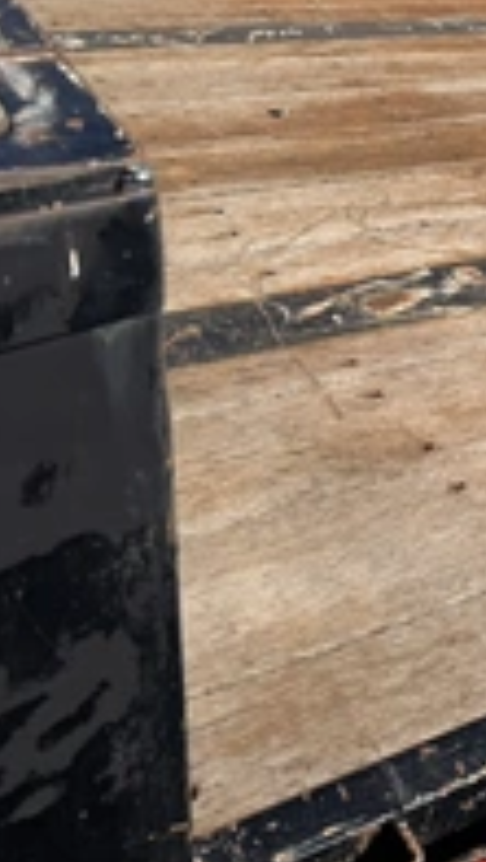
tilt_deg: -20.0
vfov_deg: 38.2
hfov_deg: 20.2
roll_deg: -6.0
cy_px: 223
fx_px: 1213
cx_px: 683
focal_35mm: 53
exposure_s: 1/5319
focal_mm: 6.76
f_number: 1.78
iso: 80
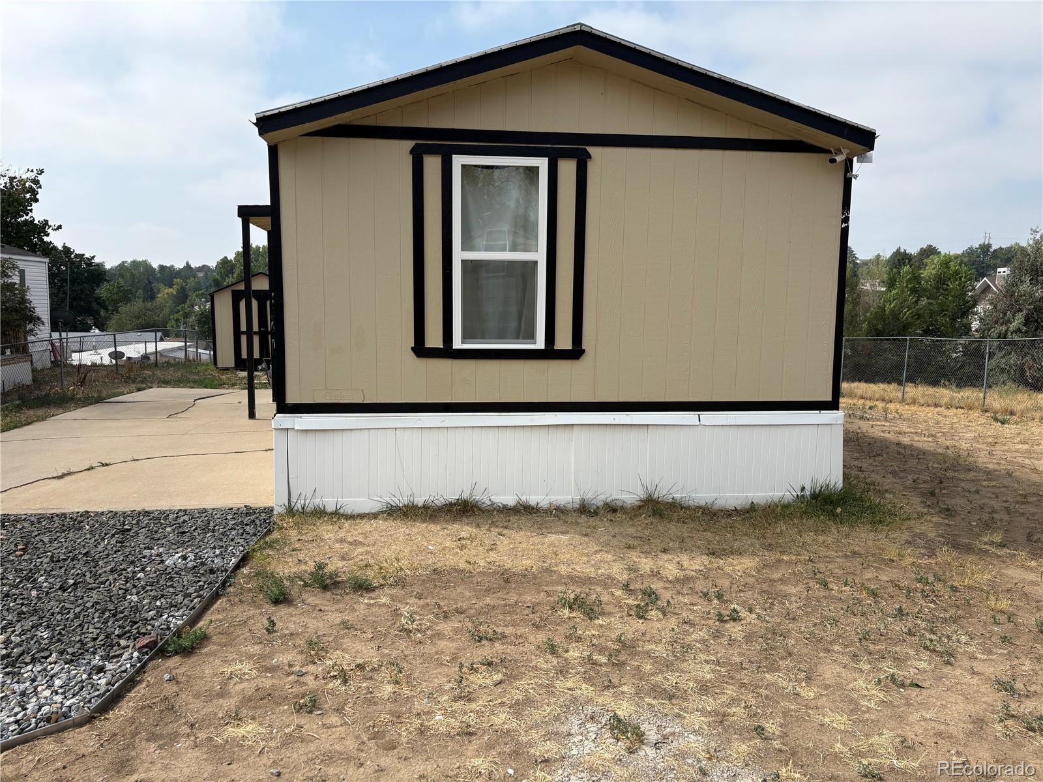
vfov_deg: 53.1
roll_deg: +0.2
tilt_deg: -6.4
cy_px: 391
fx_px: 783
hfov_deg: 67.3
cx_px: 522
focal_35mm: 26
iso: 50
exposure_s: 1/3831
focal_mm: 5.96
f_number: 1.6
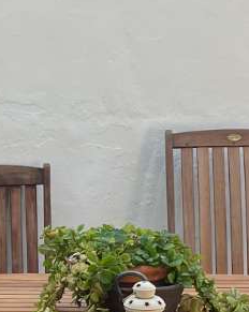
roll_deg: +0.2
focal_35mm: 131
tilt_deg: -10.2
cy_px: 223
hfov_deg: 11.8
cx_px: 109
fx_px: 1209
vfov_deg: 14.7
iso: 50
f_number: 1.6
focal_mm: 5.1
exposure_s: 1/450
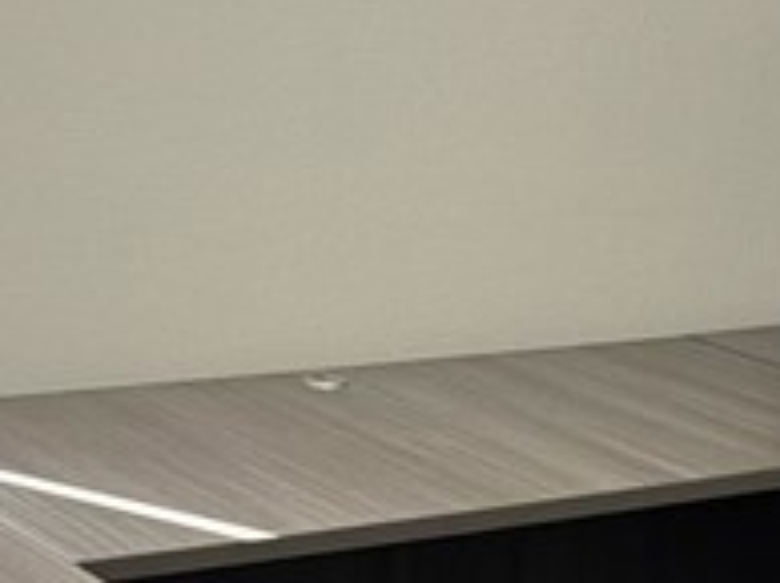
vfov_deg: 11.5
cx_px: 643
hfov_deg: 15.4
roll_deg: -4.4
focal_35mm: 127
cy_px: 619
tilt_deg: -18.4
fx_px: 2858
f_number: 1.78
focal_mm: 6.76
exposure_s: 1/60
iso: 250
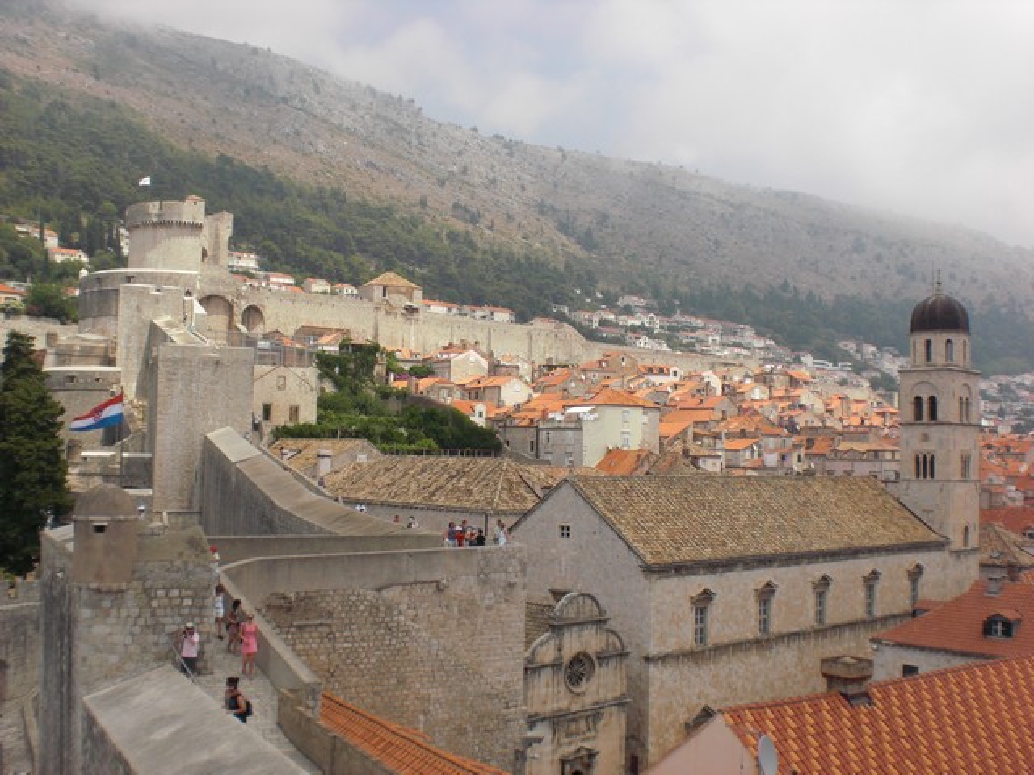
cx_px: 517
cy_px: 388
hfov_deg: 49.0
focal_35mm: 38
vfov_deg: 37.7
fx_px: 1135
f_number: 5.6
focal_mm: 6.3
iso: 64
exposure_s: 1/400
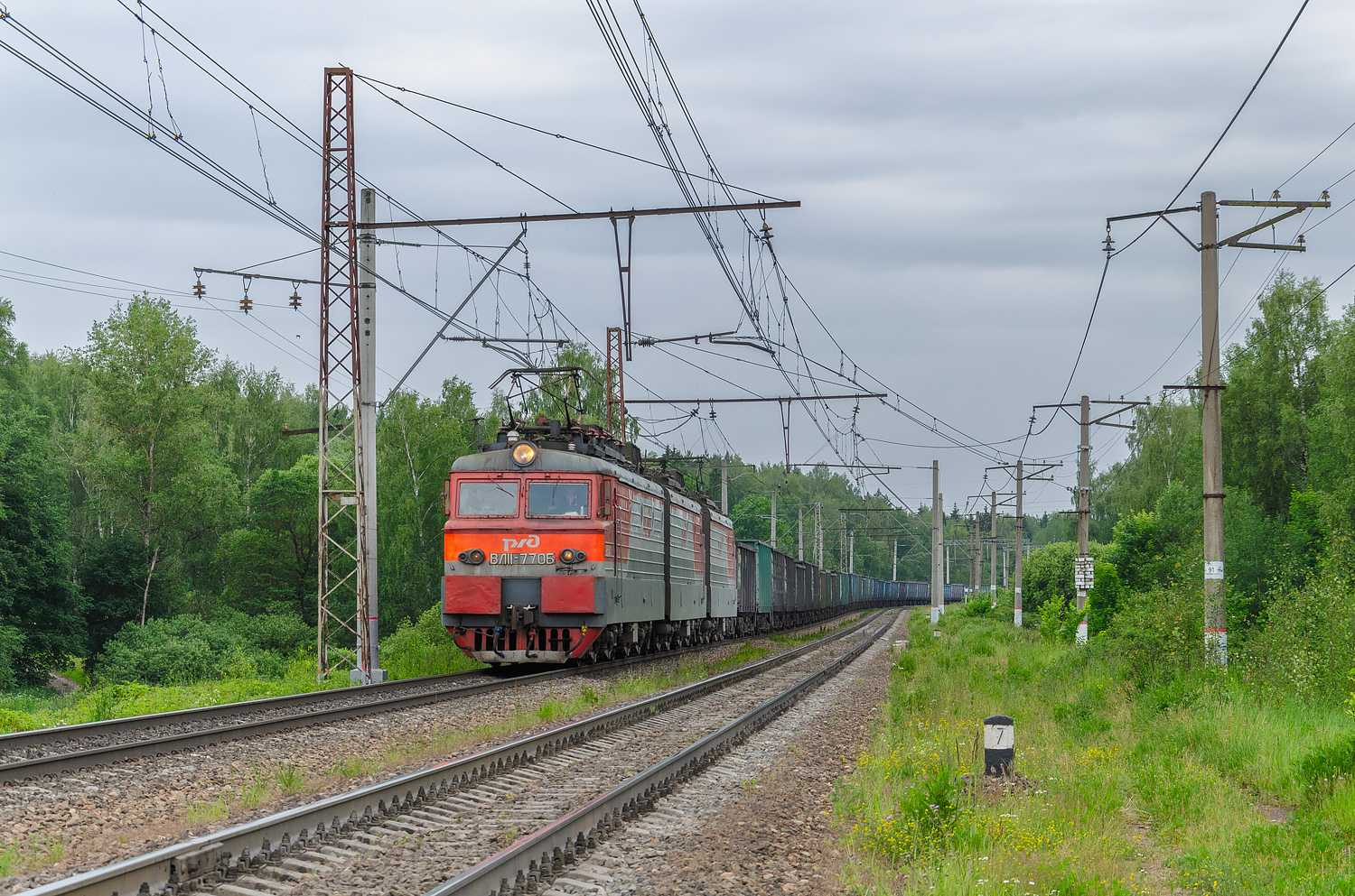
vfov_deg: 17.4
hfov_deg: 26.0
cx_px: 678
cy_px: 448
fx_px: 2929
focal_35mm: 78
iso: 320
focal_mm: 52
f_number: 6.3
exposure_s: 1/500
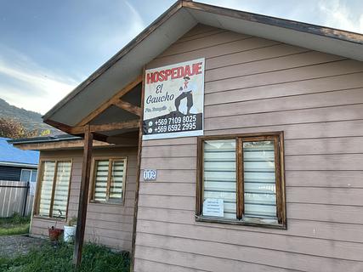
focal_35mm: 28
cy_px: 136
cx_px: 182
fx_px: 294
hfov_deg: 63.5
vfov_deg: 49.7
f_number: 1.8
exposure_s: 1/134
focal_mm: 3.99
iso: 20
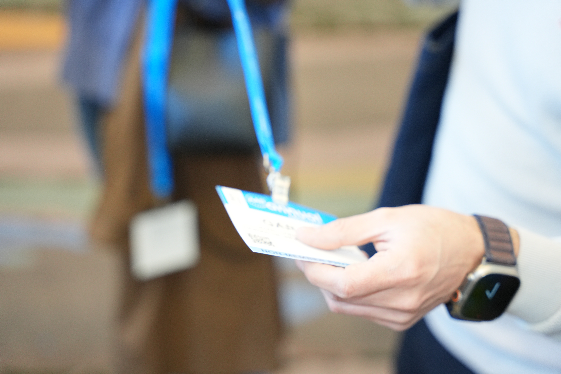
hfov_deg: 28.8
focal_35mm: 70
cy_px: 187
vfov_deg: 19.5
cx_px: 280
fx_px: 1091
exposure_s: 1/160
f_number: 3.2
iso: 1600
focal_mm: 70
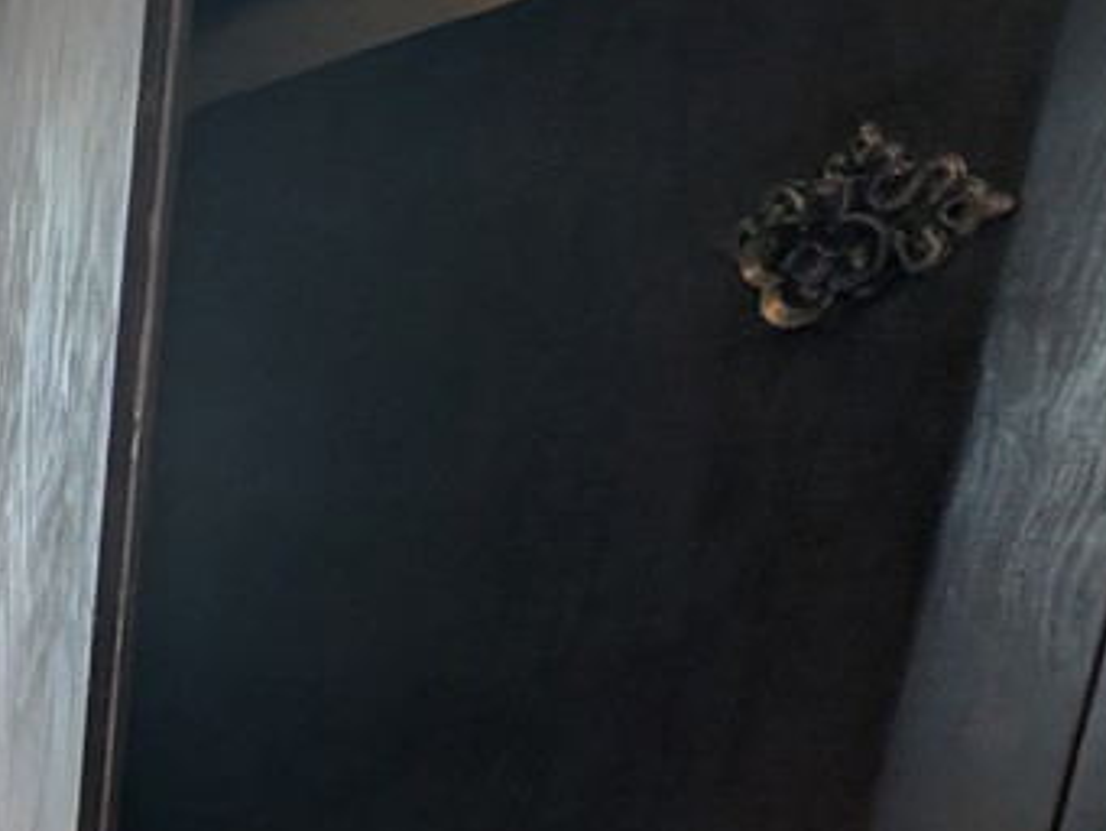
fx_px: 1247
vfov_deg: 34.1
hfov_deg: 30.2
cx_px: -506
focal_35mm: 39
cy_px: 802
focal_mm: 1.54
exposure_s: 1/60
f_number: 2.2
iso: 53
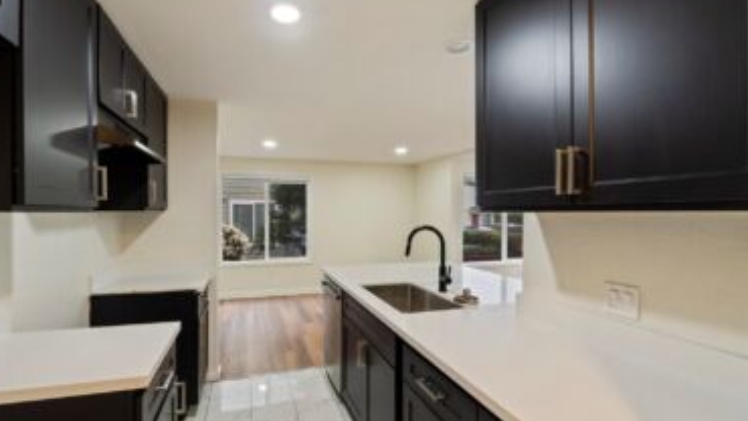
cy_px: 216
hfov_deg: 95.8
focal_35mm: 17
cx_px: 346
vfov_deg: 63.9
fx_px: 337
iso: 250
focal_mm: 10
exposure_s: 1/4
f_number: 9
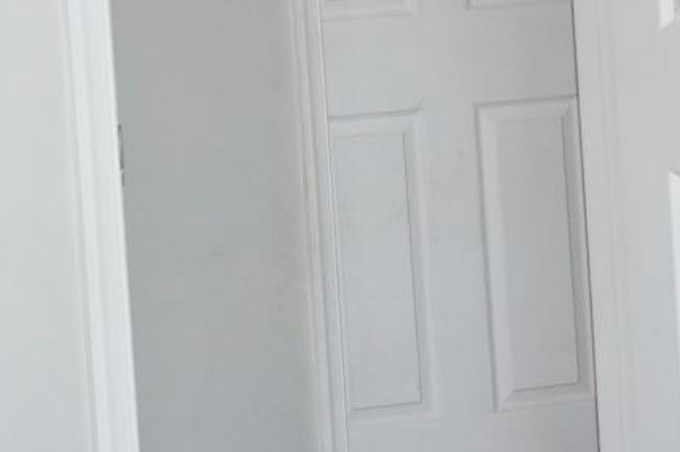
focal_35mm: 115
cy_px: 60
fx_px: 2170
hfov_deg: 17.7
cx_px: 185
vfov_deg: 11.8
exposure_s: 1/160
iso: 500
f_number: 4
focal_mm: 16
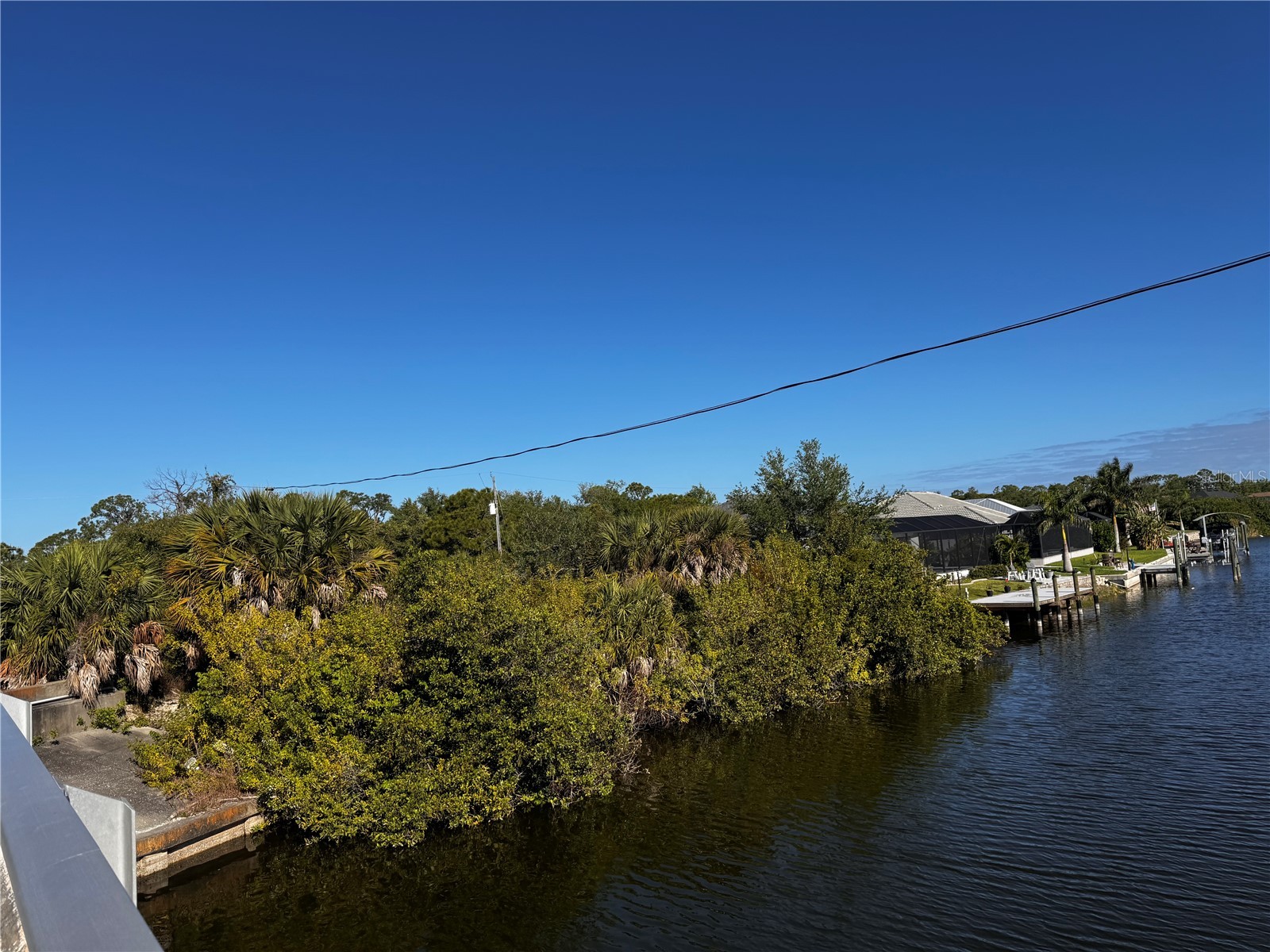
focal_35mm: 24
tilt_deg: +3.9
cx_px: 635
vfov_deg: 56.8
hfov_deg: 71.6
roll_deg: +5.2
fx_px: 881
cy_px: 476
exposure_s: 1/4950
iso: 80
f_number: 1.78
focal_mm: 6.76
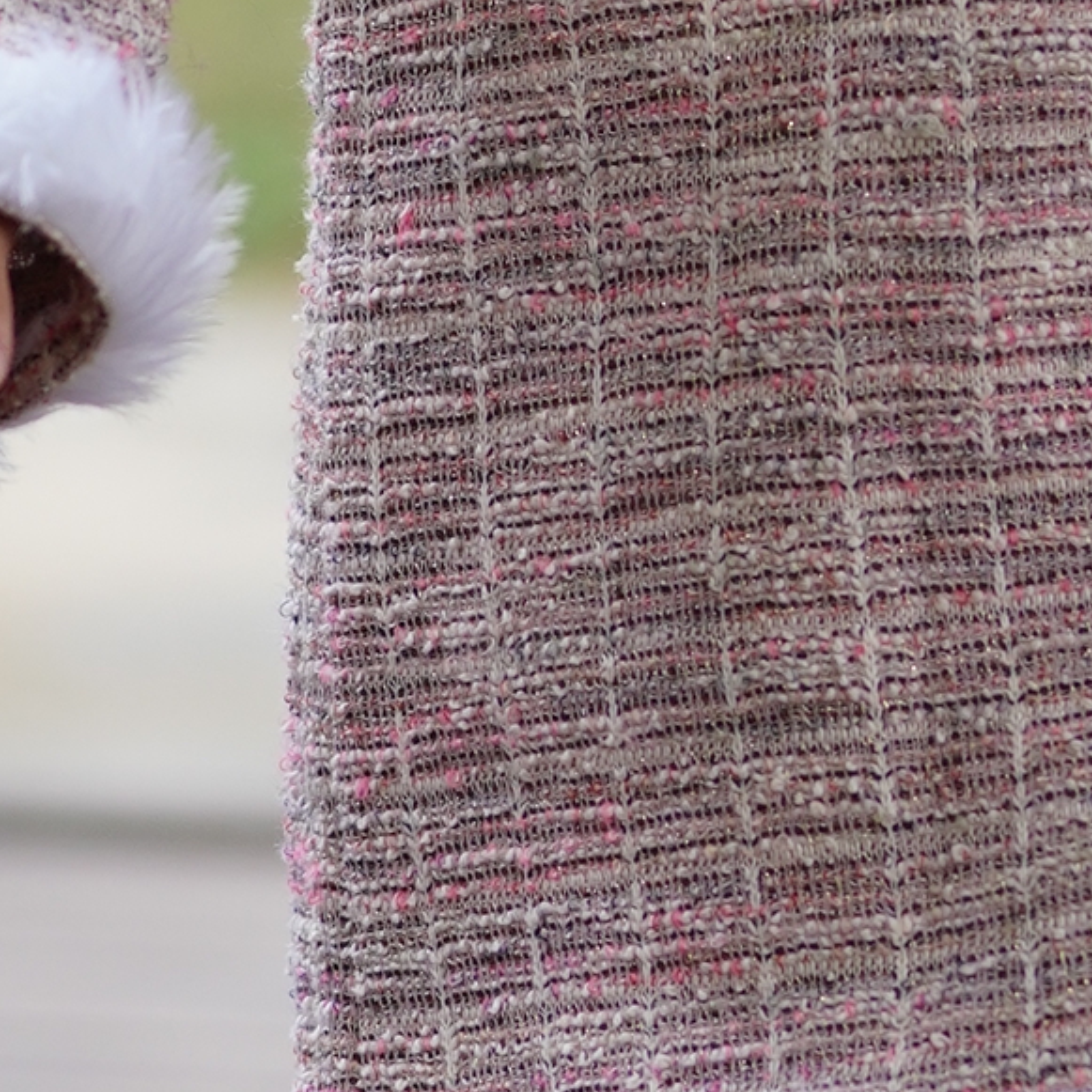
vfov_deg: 3.5
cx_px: 819
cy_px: 122
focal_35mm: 495
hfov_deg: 3.5
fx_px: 17667
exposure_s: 1/1250
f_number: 2
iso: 320
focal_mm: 85
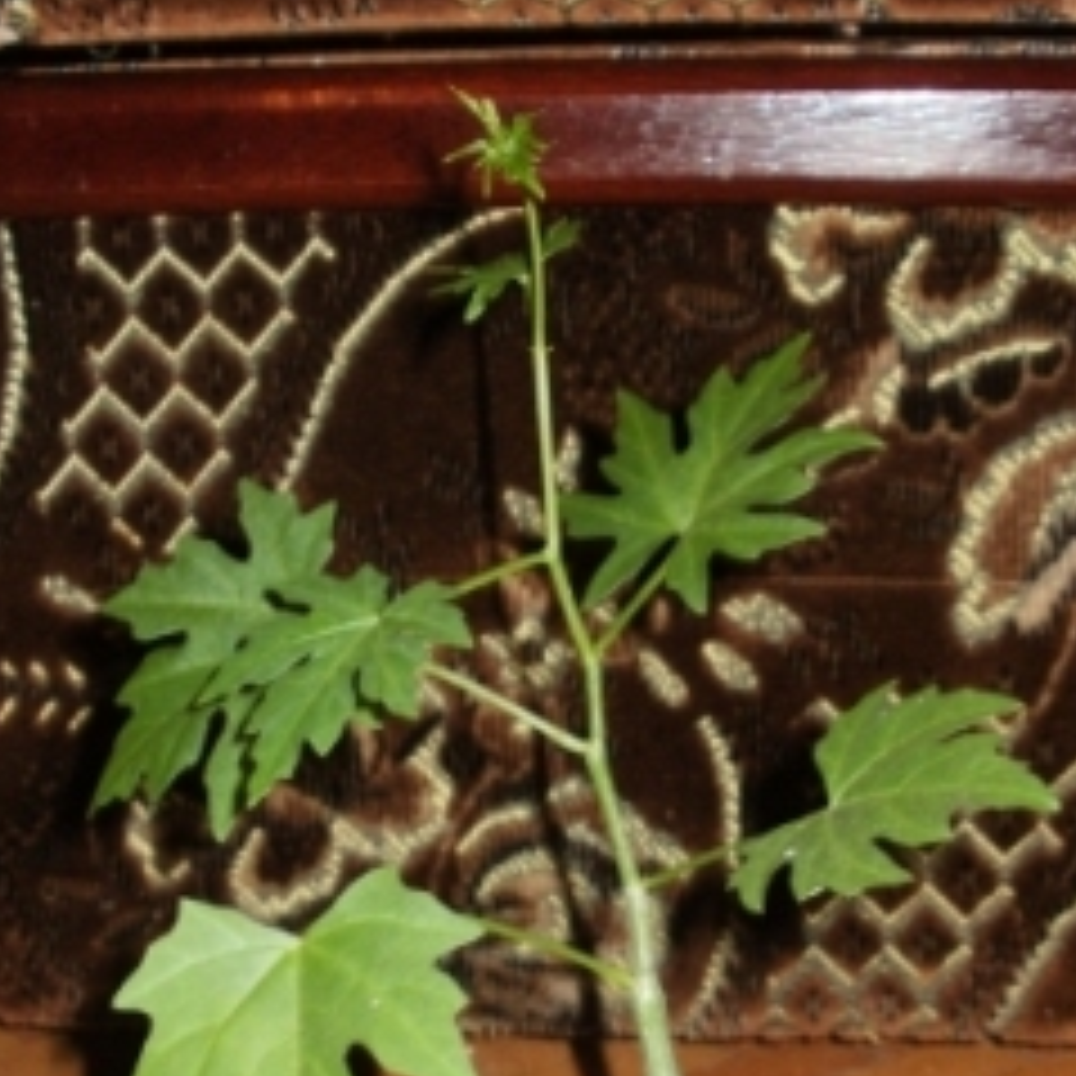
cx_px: 617
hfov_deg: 25.7
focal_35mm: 67
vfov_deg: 24.8
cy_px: 1013
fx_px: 2356
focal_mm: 6.3
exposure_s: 1/30
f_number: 3.5
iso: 125
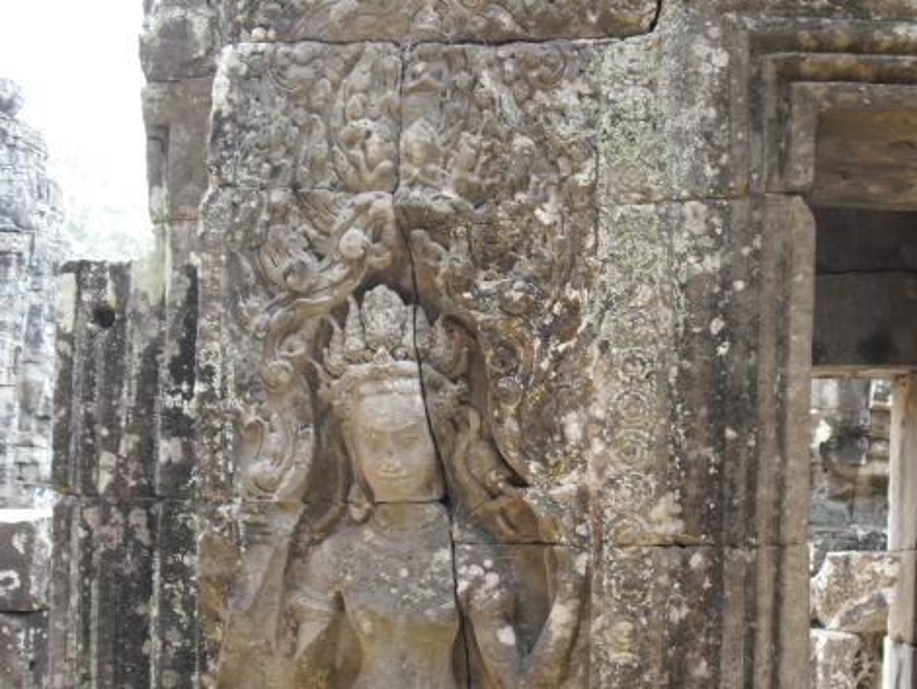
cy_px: 455
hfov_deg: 38.7
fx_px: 1299
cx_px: 546
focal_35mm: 49
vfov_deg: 29.5
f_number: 3.1
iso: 100
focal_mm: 6.3
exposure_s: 1/125
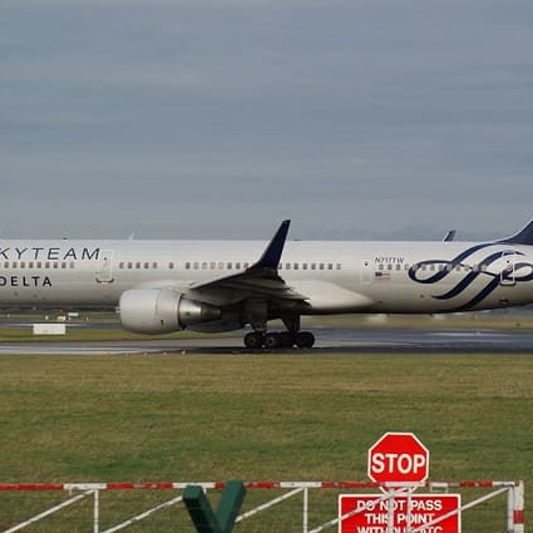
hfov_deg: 8.7
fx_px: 3513
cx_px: 282
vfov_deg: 8.7
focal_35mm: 202
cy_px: 266
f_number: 6.3
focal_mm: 105
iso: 100
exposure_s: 1/200
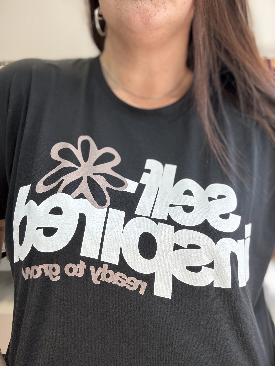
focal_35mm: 30
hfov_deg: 46.8
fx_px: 318
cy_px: 183
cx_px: 138
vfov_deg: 60.0
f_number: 1.9
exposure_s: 1/100
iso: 50
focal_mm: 2.69
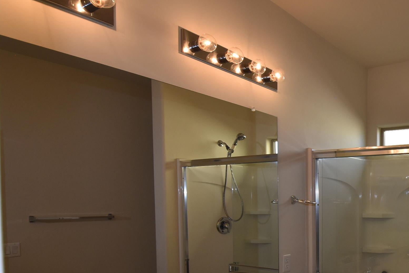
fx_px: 330
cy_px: 217
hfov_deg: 53.5
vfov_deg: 43.0
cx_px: 386
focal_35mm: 29
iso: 400
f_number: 5.6
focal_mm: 10
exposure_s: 1/125
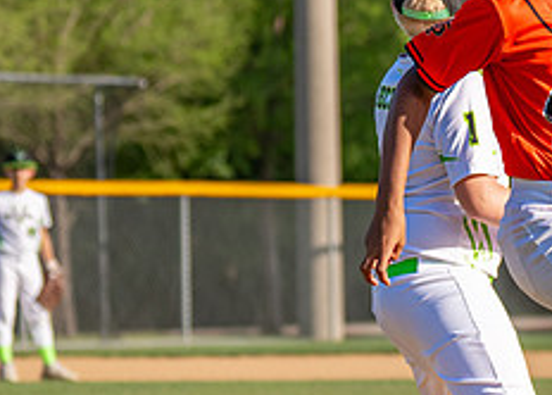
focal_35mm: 335
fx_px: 5255
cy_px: 284
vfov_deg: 4.3
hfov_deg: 6.0
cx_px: 690
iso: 100
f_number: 2.8
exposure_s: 1/2500
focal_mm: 70
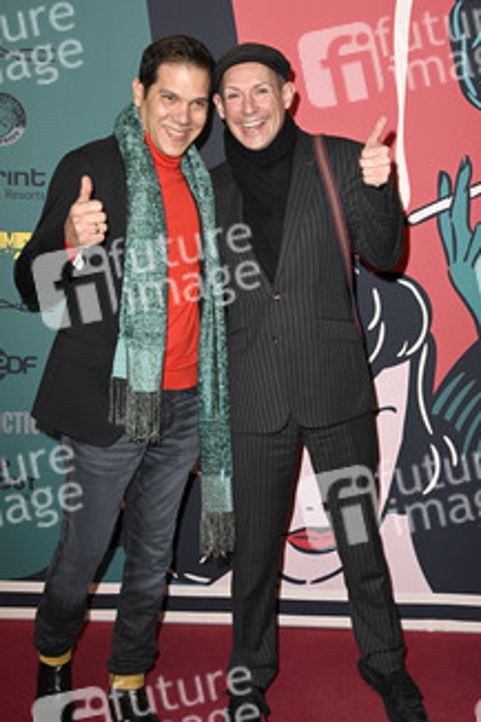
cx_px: 211
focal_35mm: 54
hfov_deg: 25.0
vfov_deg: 36.9
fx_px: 1083
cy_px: 388
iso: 500
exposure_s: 1/250
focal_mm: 44
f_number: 5.6
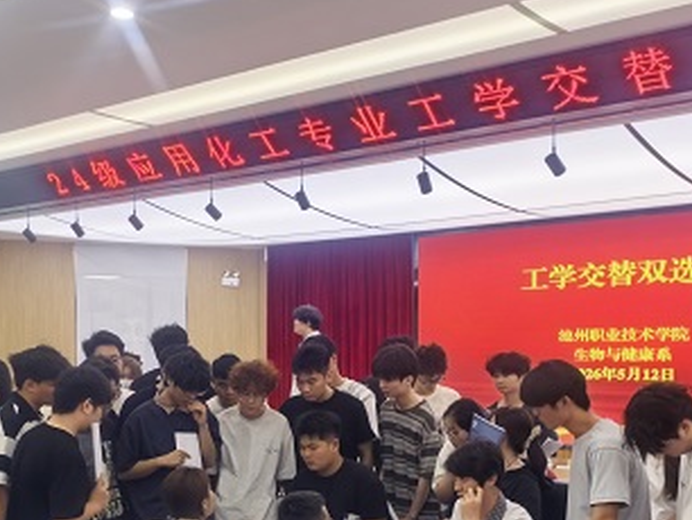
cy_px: 384
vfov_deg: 30.4
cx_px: 269
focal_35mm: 47
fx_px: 940
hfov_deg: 40.2
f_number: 4
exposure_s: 1/100
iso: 160
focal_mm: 5.75
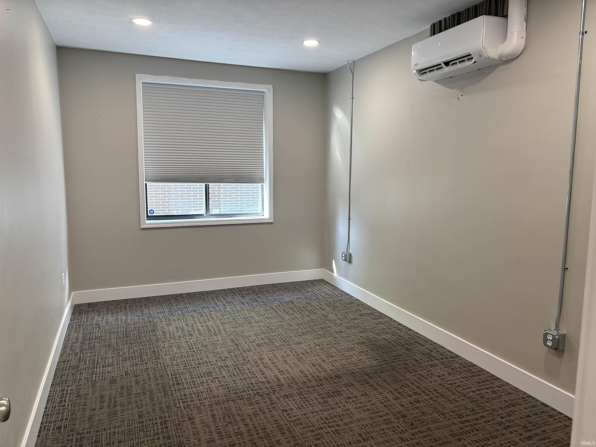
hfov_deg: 67.3
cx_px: 298
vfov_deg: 53.1
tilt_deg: -6.1
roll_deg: +0.9
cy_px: 224
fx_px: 448
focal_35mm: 26
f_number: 1.6
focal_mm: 5.96
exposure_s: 1/110
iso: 100
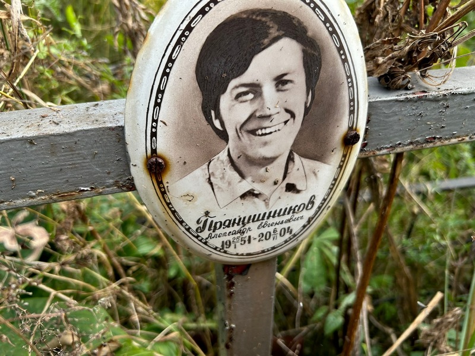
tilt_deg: -34.0
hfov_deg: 67.3
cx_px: 238
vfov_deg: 53.1
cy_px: 178
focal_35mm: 26
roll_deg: -0.2
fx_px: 357
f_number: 1.5
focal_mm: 5.7
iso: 50
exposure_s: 1/678
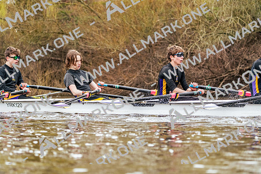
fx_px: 1450
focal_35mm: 200
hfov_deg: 10.3
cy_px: 87
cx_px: 130
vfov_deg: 6.9
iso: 3200
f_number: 6.3
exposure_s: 1/2000
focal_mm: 200
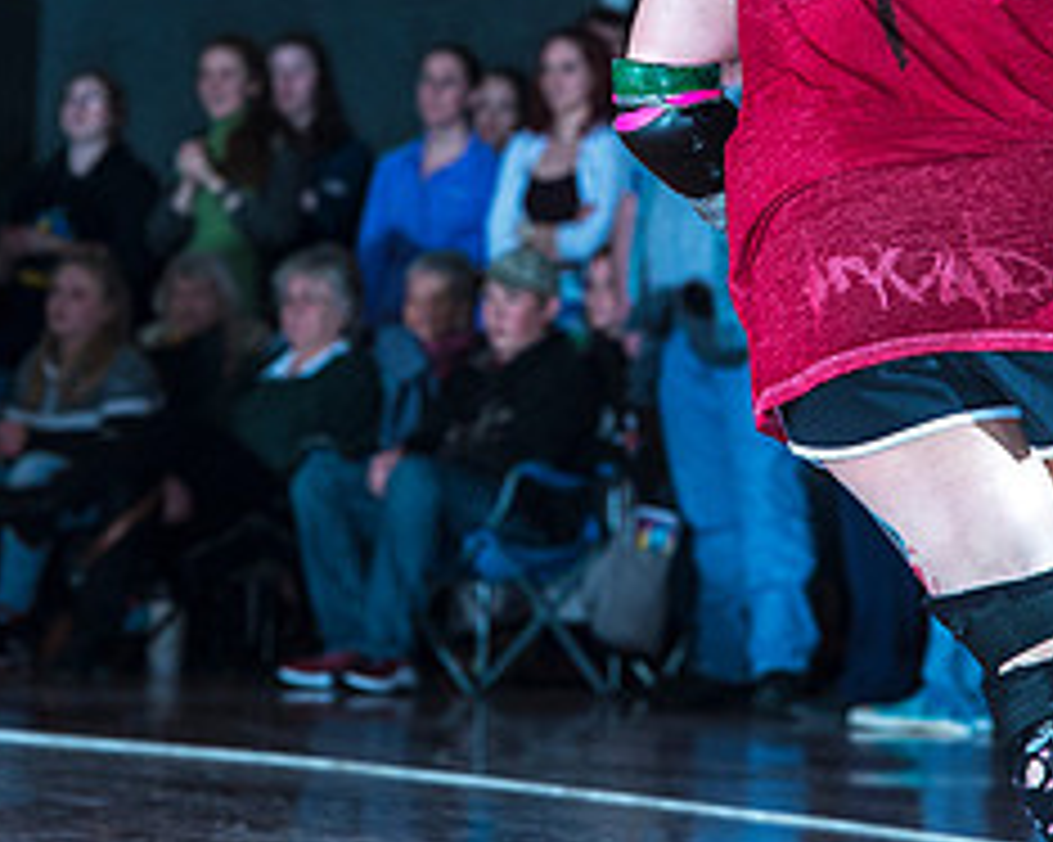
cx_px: 477
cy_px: 205
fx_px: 13426
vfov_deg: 3.6
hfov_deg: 4.5
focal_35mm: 431
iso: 800
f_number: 7.1
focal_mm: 185
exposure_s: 1/160
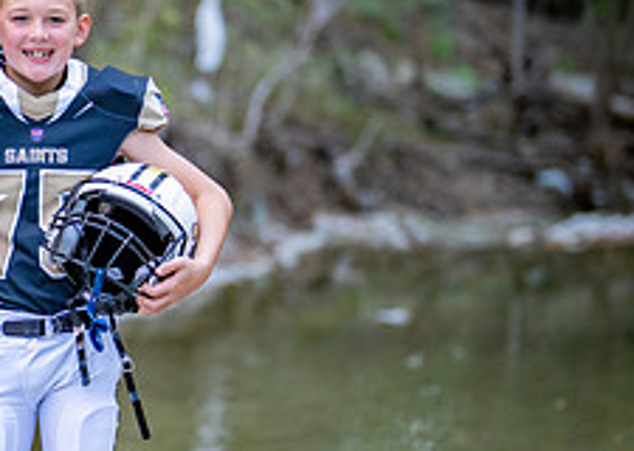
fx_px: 2805
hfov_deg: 12.7
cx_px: -30
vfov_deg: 9.2
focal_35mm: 156
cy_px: 186
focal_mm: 50
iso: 500
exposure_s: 1/500
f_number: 1.2
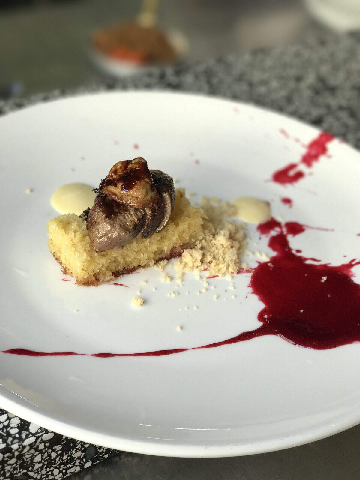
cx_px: 180
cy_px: 240
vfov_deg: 33.8
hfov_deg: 25.7
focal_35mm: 57
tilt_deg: -40.6
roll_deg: -5.6
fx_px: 790
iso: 40
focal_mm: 6.6
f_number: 2.8
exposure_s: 1/50
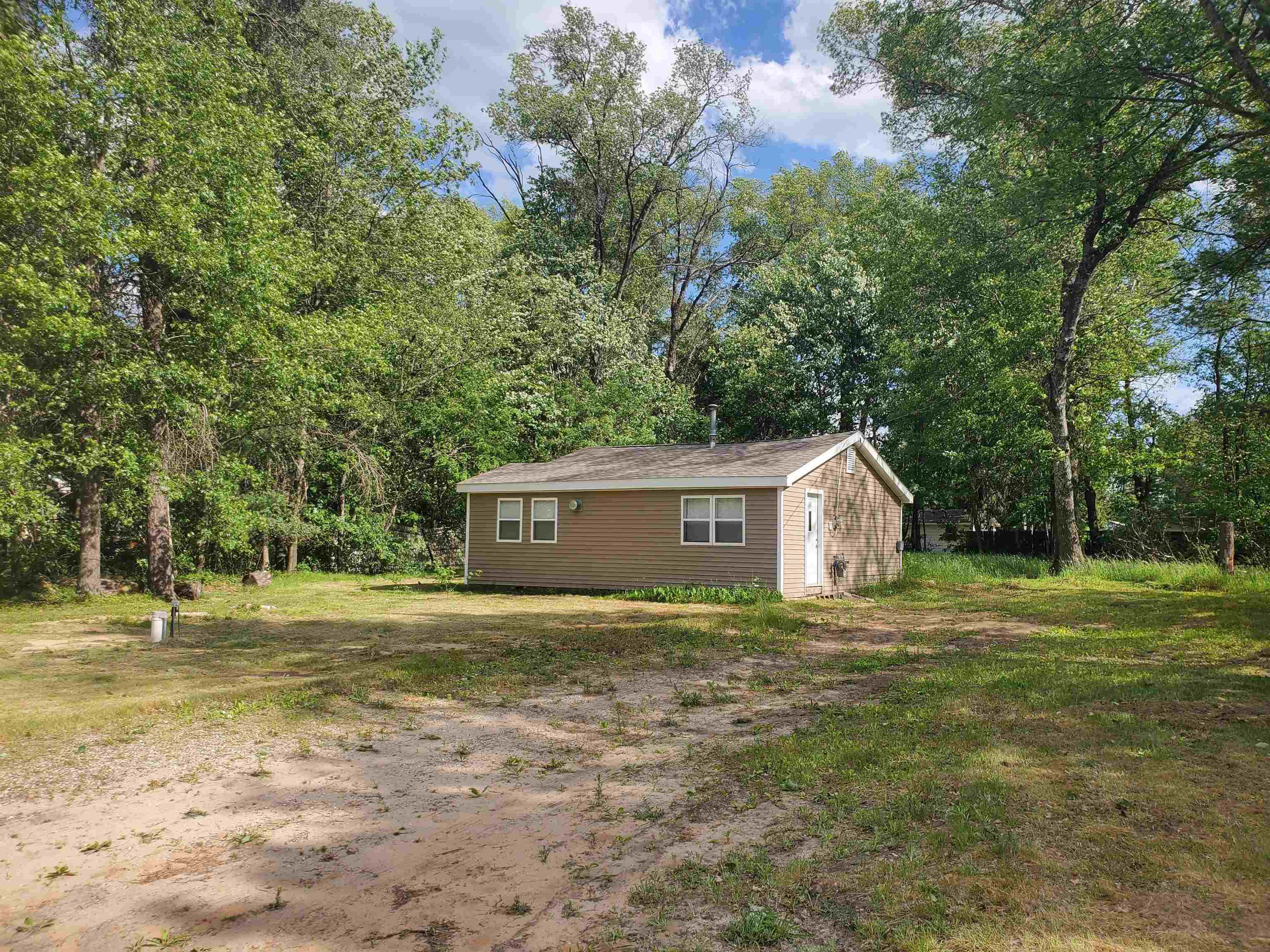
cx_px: 635
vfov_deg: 53.1
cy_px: 476
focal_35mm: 26
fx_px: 954
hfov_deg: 67.3
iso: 50
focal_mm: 4.3
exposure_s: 1/880
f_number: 2.4
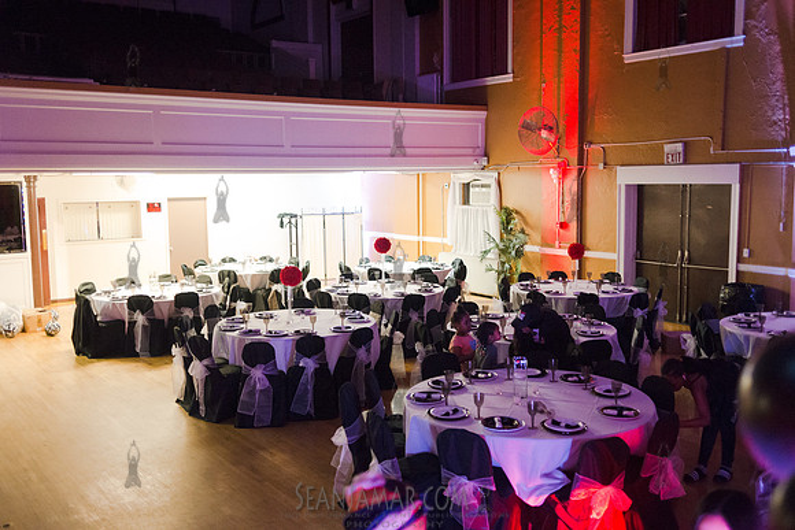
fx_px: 773
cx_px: 398
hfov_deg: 54.4
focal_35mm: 35
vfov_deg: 37.9
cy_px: 265
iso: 4000
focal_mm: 35
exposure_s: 1/125
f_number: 2.8
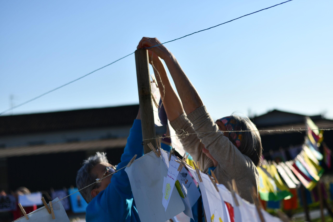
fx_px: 555
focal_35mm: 60
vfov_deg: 22.6
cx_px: 166
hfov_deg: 33.4
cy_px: 111
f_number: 2.2
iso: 125
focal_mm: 50
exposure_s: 1/8000
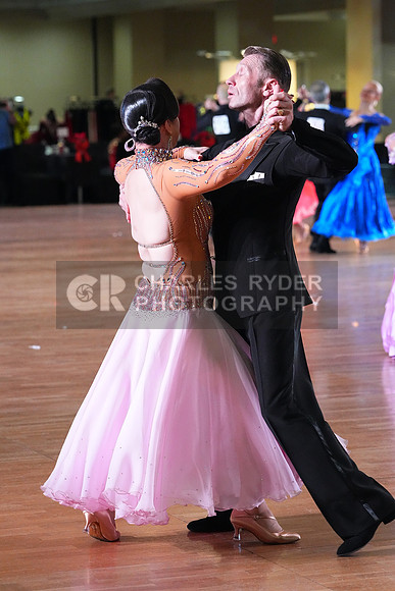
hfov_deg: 10.2
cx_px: 198
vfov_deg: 15.2
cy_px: 296
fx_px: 2220
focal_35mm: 135
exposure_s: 1/400
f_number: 5.6
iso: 10000
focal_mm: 135
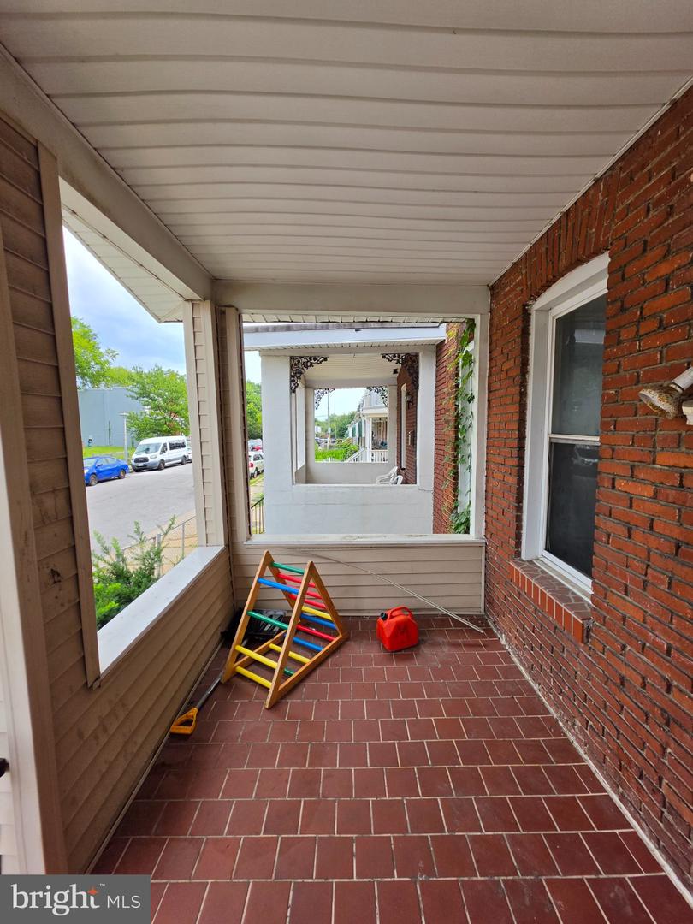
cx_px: 346
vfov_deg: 106.2
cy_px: 462
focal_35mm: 13
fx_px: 347
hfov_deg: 89.9
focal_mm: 2.2
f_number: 1.9
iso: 32
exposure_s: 1/465
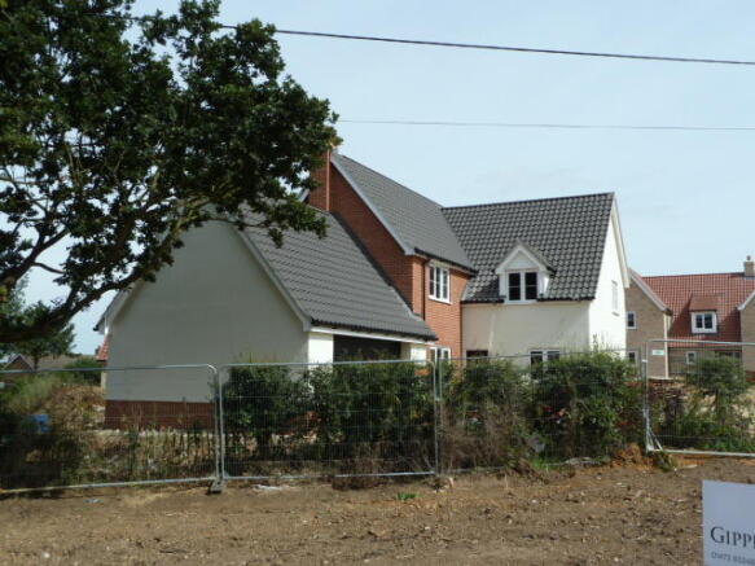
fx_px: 807
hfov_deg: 50.1
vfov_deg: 38.7
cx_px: 378
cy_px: 283
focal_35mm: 37
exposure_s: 1/400
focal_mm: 6.1
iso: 80
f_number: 5
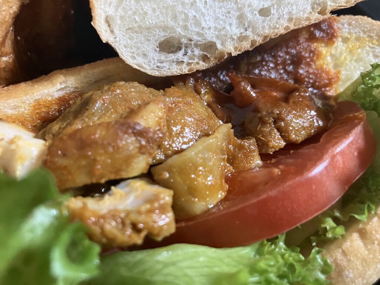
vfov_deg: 49.7
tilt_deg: -52.1
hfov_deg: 63.4
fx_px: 307
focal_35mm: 28
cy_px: 142
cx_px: 190
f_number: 1.8
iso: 400
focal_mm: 3.99
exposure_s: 1/33
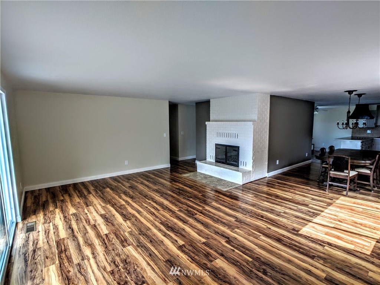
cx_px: 190
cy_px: 142
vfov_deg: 51.4
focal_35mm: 27
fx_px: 296
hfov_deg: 65.3
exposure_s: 1/120
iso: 52
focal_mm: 4.44
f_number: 1.8
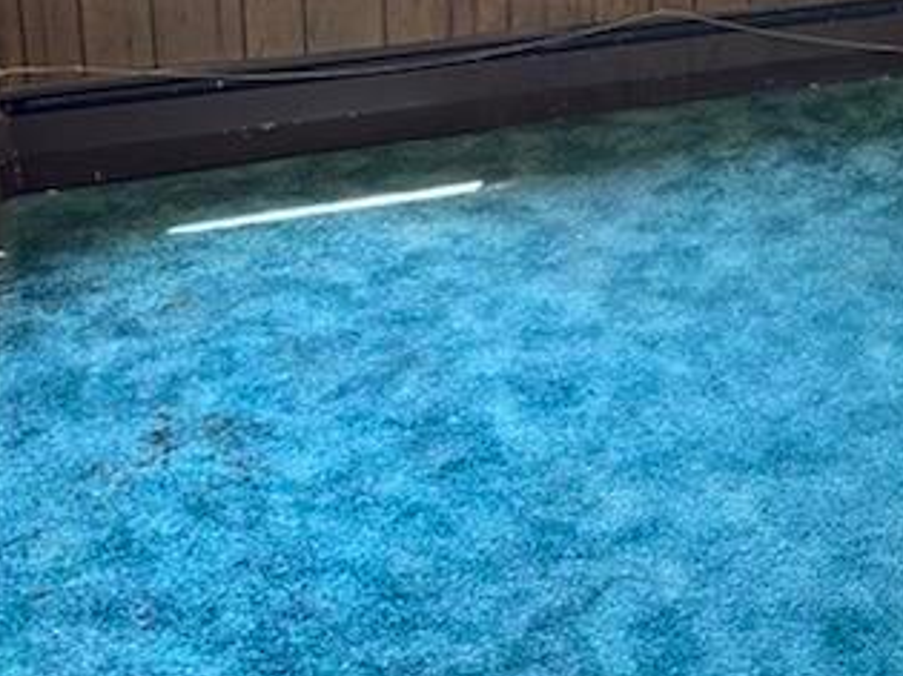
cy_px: -160
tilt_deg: -16.5
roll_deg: -2.0
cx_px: 843
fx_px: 1721
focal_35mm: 66
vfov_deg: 20.6
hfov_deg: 28.1
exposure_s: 1/60
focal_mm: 4.25
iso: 320
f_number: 1.8
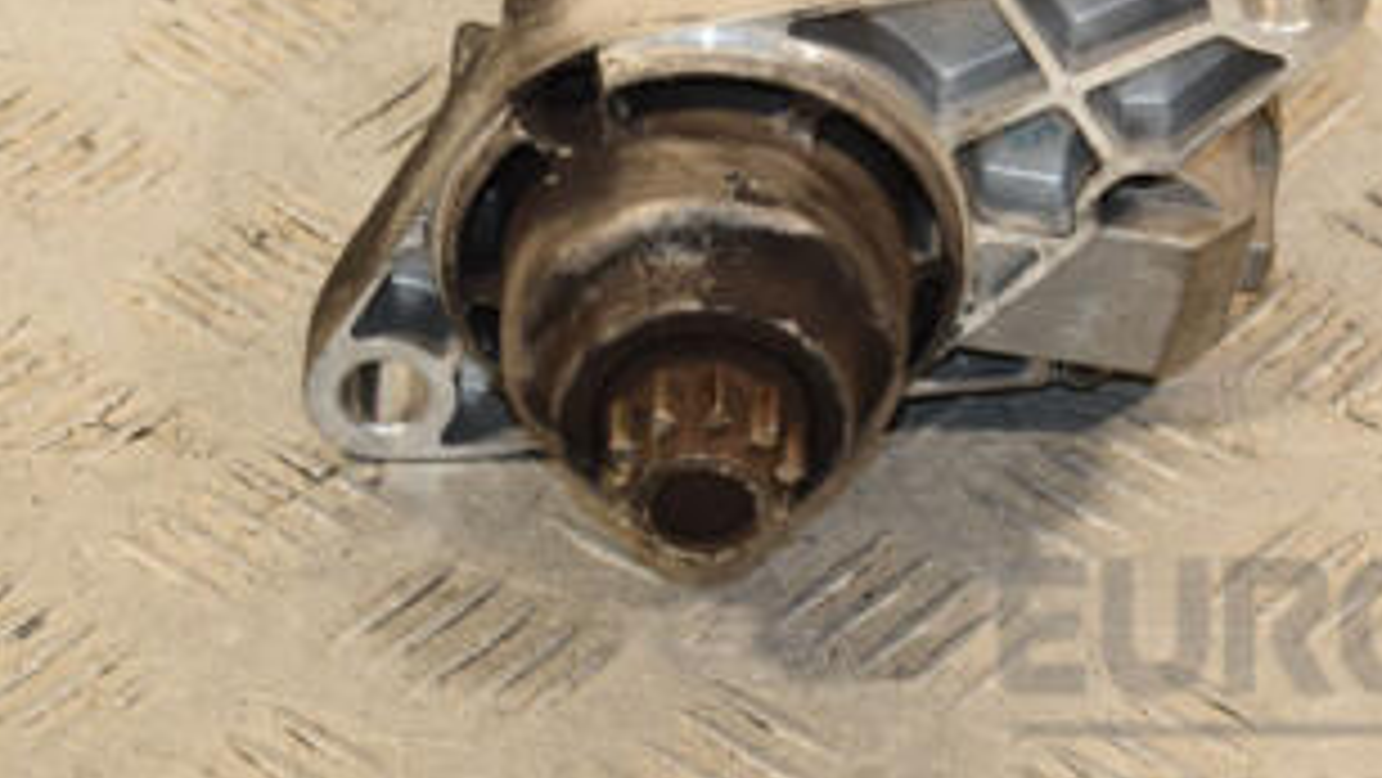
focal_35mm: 178
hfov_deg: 12.1
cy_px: 27
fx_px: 6526
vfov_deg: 6.8
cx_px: 914
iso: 800
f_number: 7.1
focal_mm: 58
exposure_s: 1/200
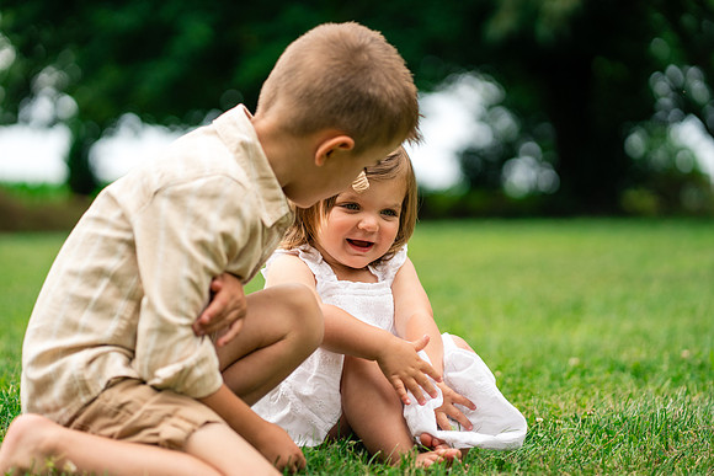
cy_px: 238
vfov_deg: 16.1
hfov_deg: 23.9
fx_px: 1686
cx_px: 357
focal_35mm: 85
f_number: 2.5
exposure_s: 1/2500
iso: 400
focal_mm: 85
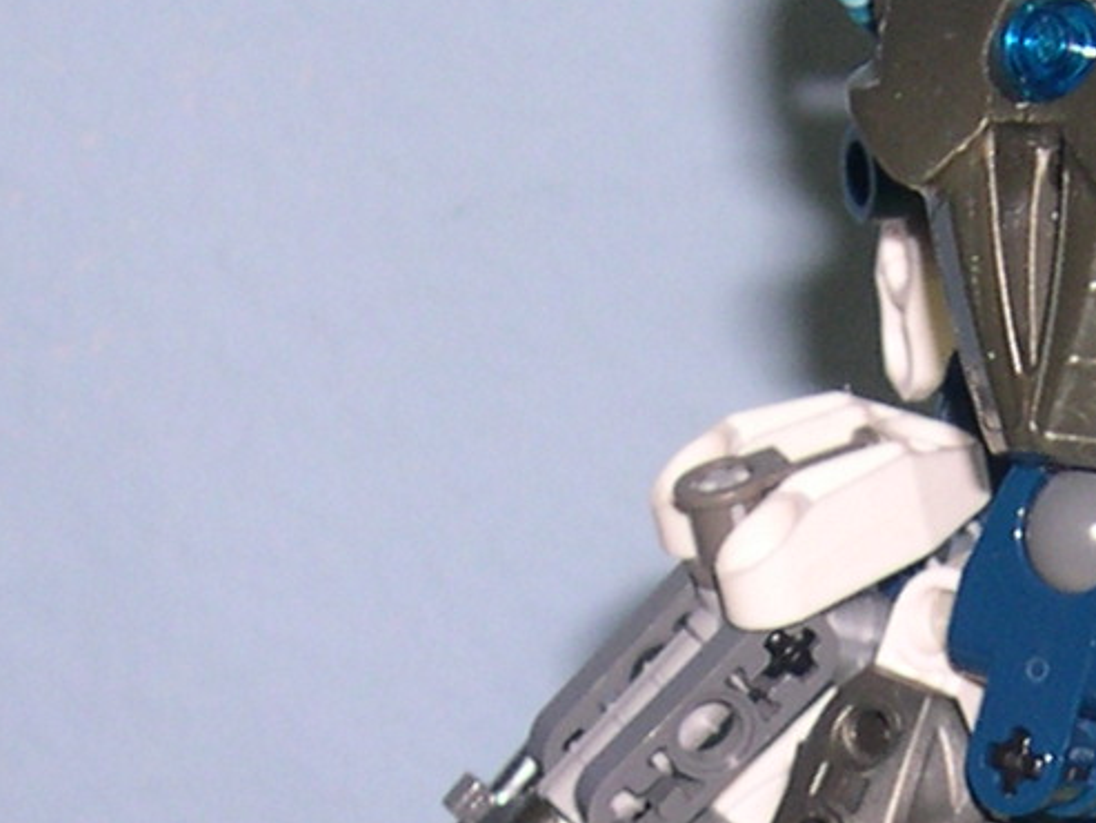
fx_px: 5542
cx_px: 809
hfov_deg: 11.3
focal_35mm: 175
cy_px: 923
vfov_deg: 8.4
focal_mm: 8
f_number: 2.8
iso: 100
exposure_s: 1/60
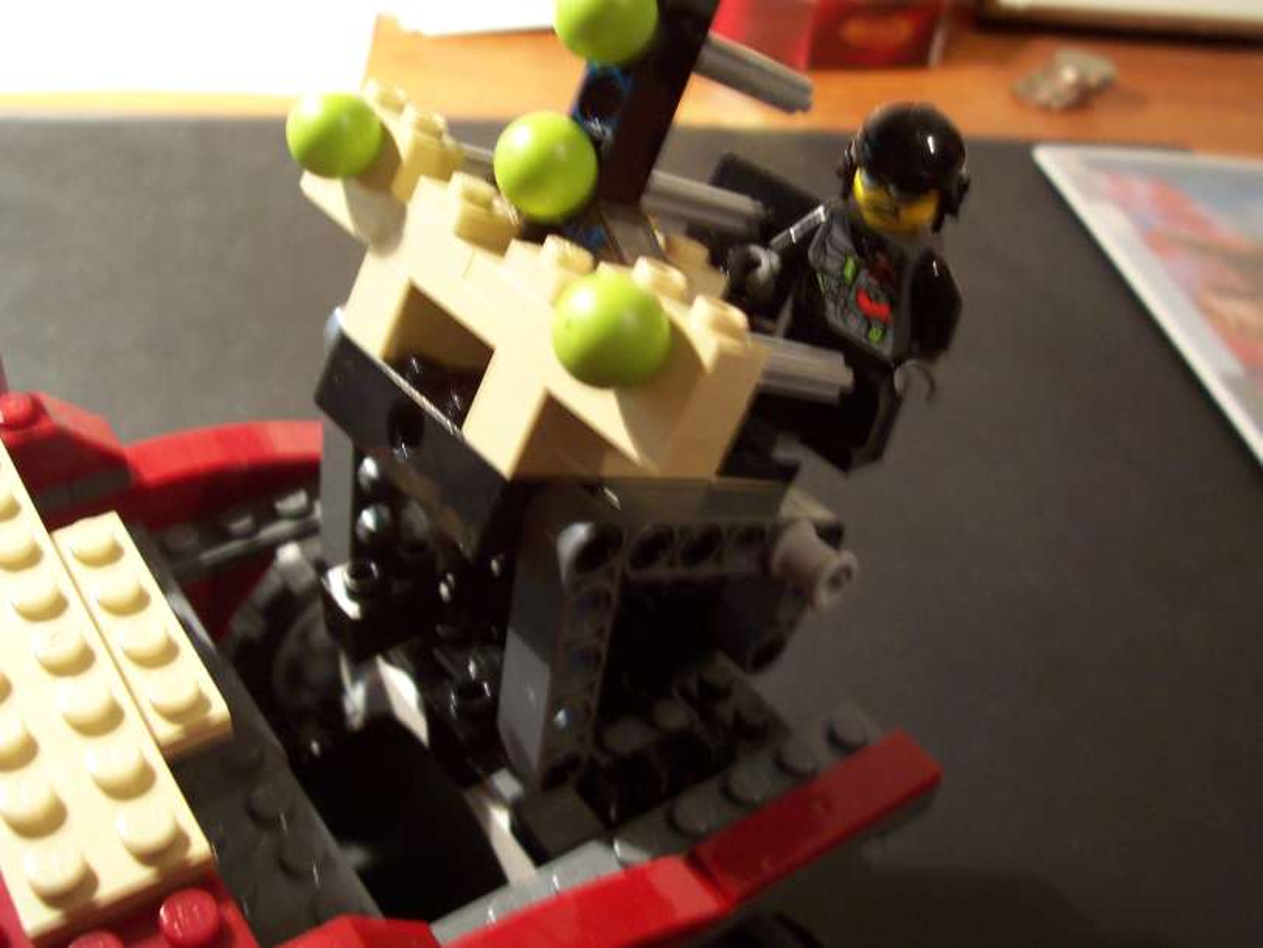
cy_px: 474
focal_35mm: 37
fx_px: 1350
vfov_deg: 38.7
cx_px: 632
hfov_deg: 50.1
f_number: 2.8
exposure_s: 1/8
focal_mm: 5.6
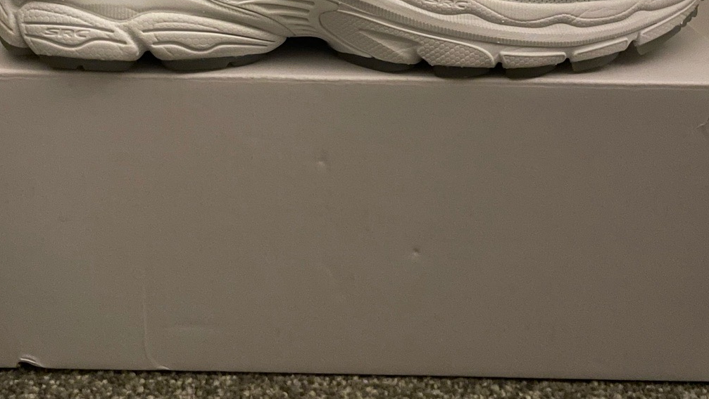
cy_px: 1
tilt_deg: -15.2
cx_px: 338
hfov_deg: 45.4
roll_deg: +0.1
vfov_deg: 25.3
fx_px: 846
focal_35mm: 45
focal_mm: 4.2
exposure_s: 1/14
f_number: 1.6
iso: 500
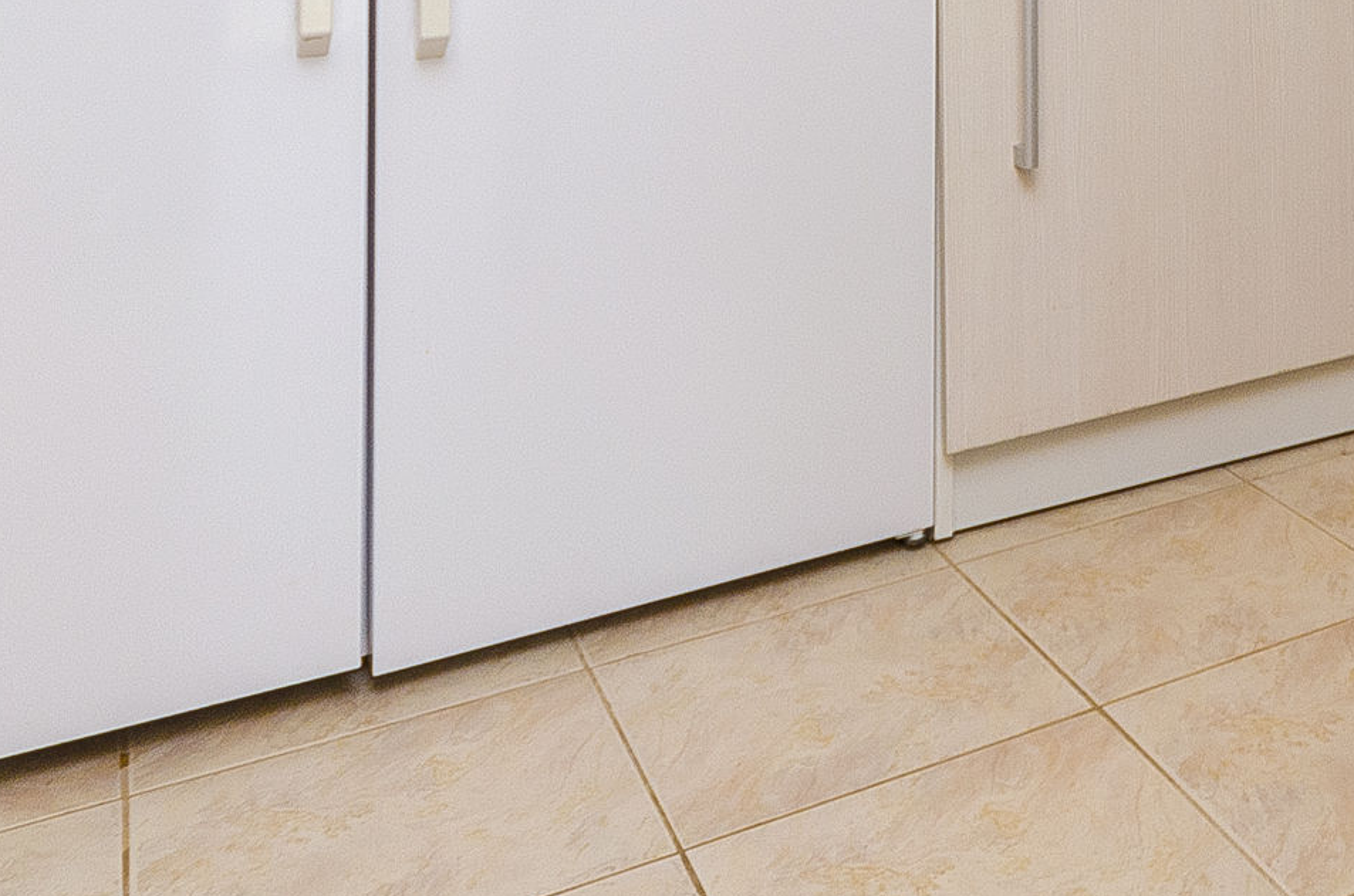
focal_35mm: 48
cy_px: -324
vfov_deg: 23.8
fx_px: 1819
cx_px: 1402
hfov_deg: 36.1
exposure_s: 1/250
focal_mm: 11
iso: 200
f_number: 6.3
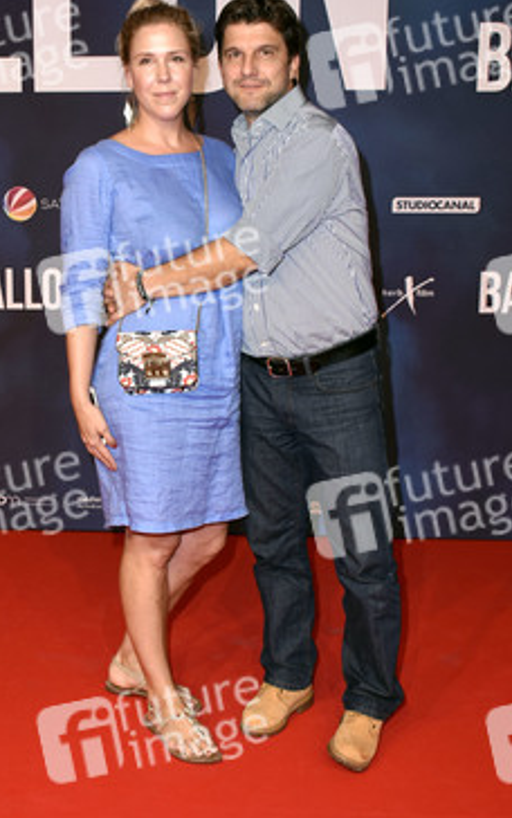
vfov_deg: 50.9
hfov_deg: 33.1
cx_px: 218
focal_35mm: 39
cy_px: 393
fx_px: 860
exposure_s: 1/100
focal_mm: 23
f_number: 6.3
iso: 320
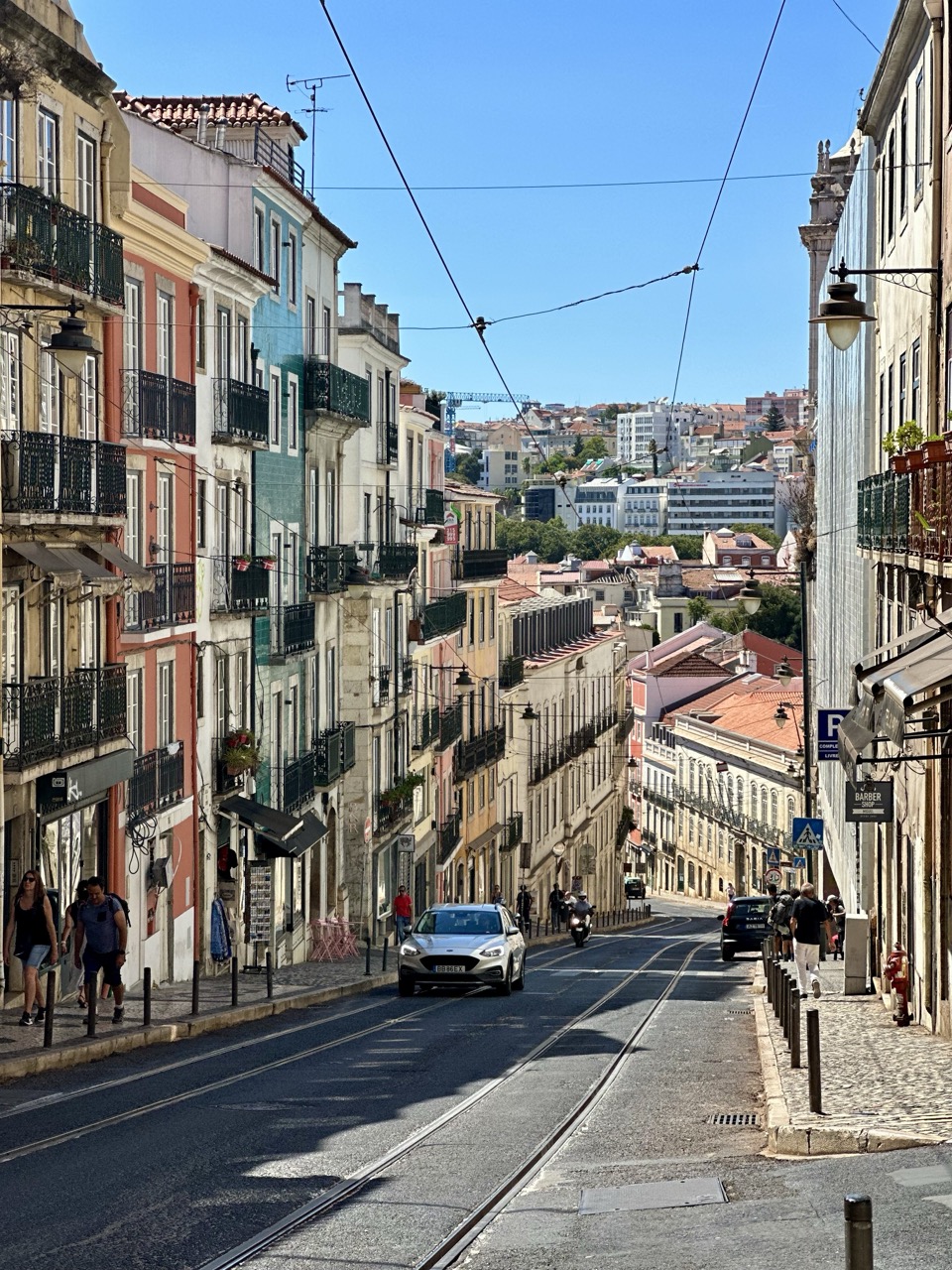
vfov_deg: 25.3
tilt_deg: -0.6
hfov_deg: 19.1
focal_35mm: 77
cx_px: 476
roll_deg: +0.8
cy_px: 635
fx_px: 2824
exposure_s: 1/677
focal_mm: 9
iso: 32
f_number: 2.8
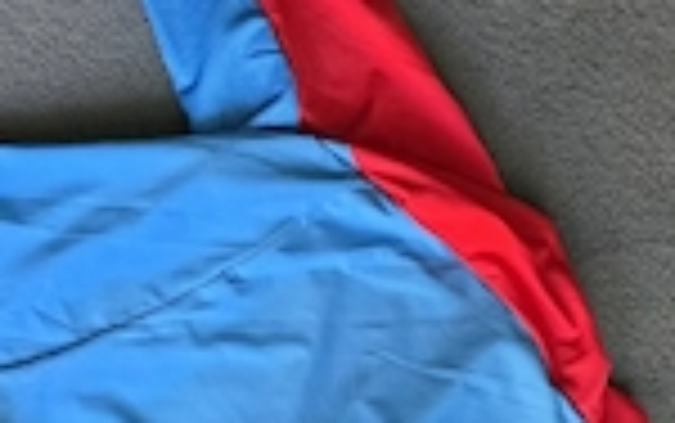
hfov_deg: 30.2
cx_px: 72
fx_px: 1197
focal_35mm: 65
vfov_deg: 19.3
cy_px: 459
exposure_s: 1/101
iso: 800
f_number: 1.7
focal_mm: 6.3
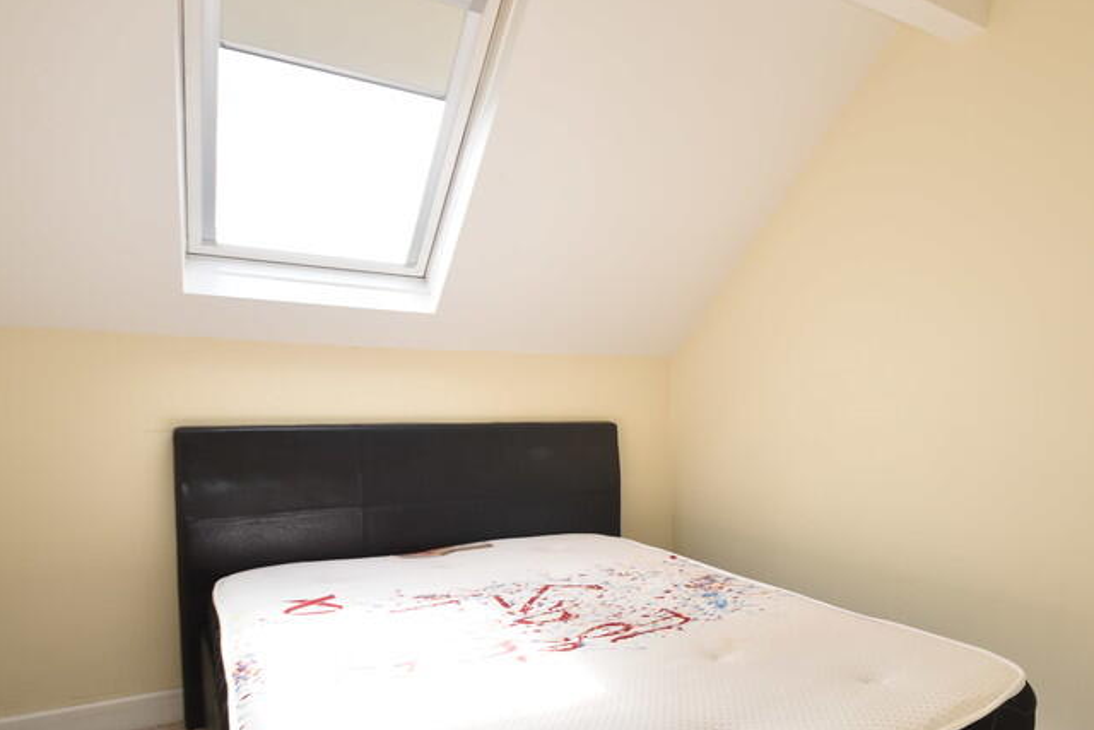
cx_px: 759
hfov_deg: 70.8
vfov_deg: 52.8
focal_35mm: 24
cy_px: 442
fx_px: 729
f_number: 4
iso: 100
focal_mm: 10
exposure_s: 1/100
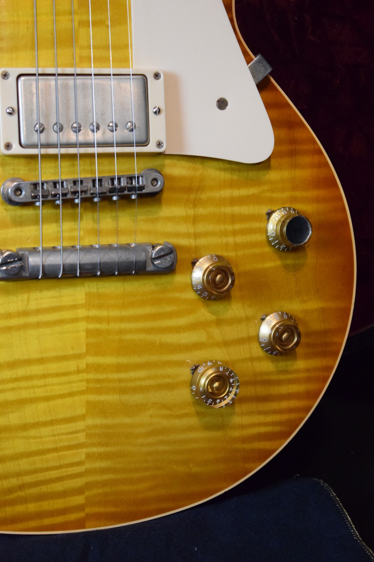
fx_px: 1286
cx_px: 187
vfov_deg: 24.6
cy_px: 281
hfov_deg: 16.6
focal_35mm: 82
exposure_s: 1/60
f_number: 5.6
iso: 4500
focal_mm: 55
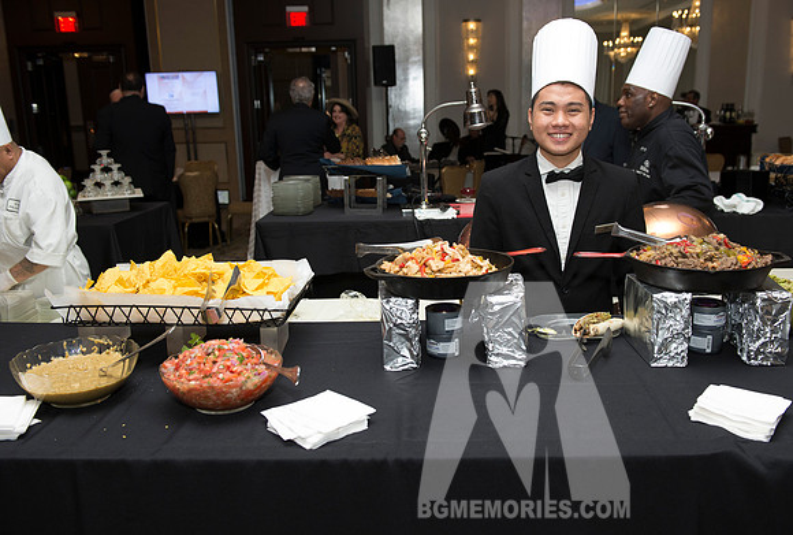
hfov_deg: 54.3
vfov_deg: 38.2
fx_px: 772
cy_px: 276
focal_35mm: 35
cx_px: 434
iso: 1250
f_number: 4.5
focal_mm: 32
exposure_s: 1/80
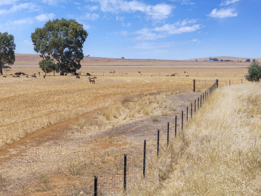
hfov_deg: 11.9
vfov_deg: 8.9
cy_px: 98
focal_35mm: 166
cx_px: 130
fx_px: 1251
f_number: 3.4
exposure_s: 1/160
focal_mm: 30.71
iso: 100
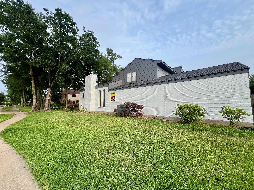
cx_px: 127
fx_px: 95
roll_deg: -0.8
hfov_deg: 106.2
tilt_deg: +5.5
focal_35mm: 13
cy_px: 95
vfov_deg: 89.9
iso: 32
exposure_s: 1/499
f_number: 1.8
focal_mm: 1.57
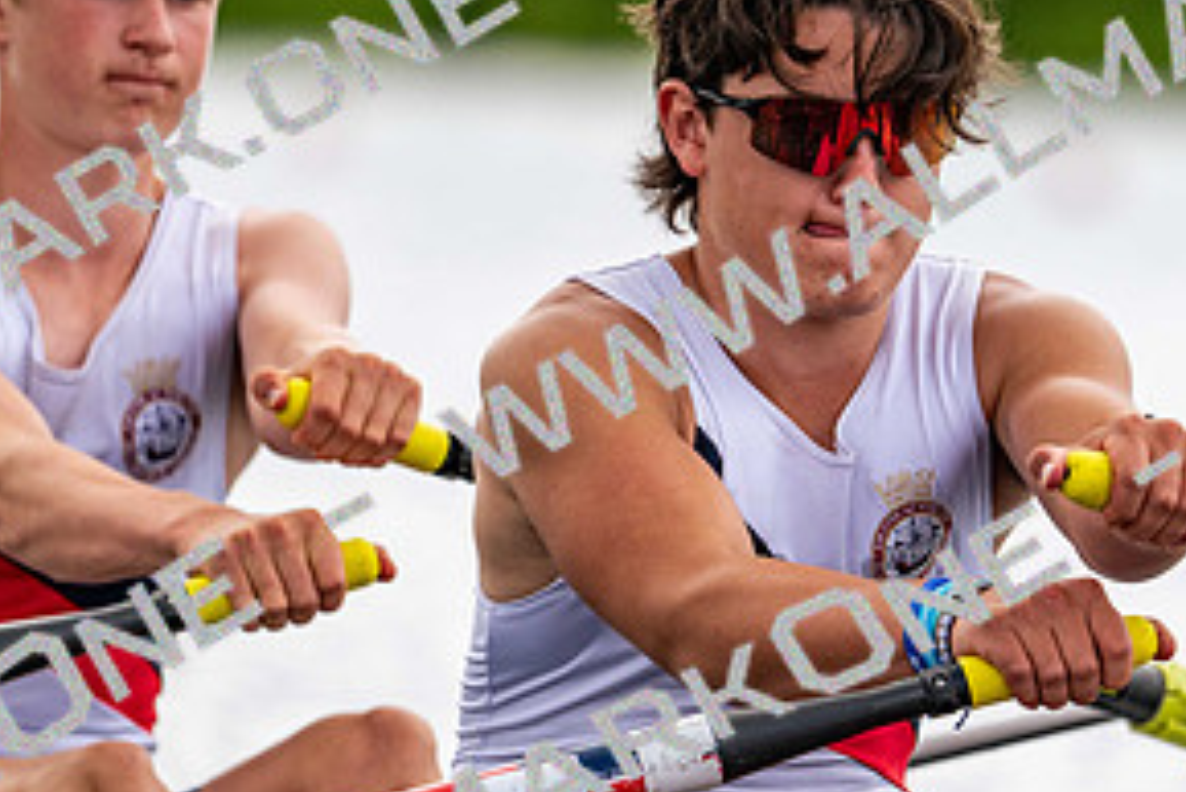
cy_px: 490
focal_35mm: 804
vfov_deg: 1.7
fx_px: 26499
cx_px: 948
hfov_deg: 2.6
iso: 450
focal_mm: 400
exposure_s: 1/2500
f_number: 4.5
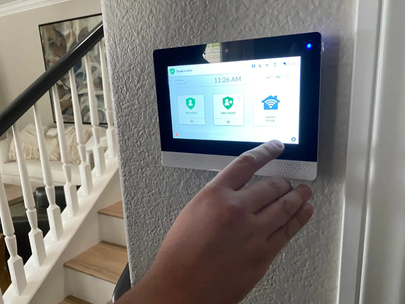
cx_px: 202
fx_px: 304
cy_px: 152
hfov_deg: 67.3
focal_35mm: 26
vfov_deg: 53.1
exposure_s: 1/60
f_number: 1.8
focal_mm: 4.25
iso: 400
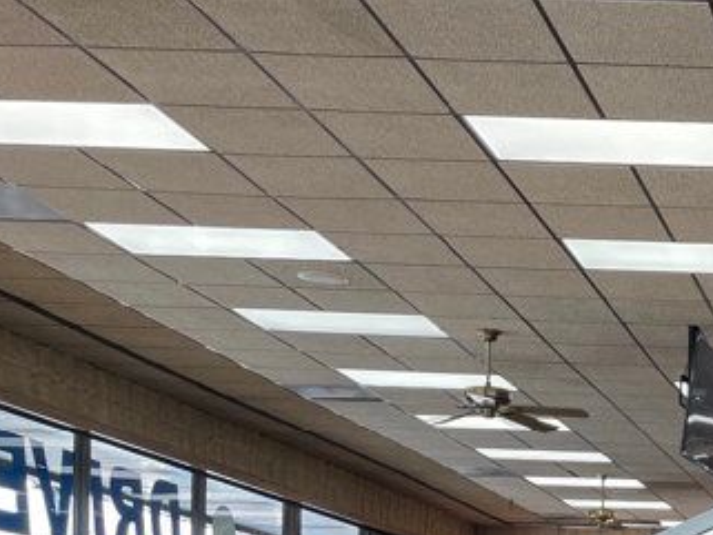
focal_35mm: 83
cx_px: 1008
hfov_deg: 20.7
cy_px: 706
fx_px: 1710
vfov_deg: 16.7
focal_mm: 4.2
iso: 32
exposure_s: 1/282
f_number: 1.6
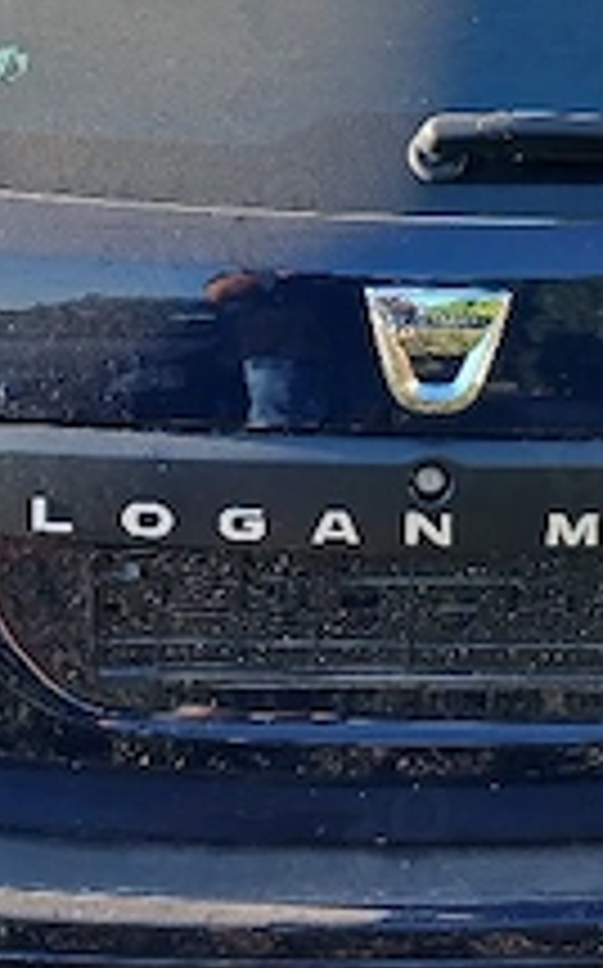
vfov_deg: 25.7
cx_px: 382
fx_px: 2108
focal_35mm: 80
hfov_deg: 16.3
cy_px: 315
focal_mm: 3.98
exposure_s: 1/101
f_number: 1.8
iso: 25
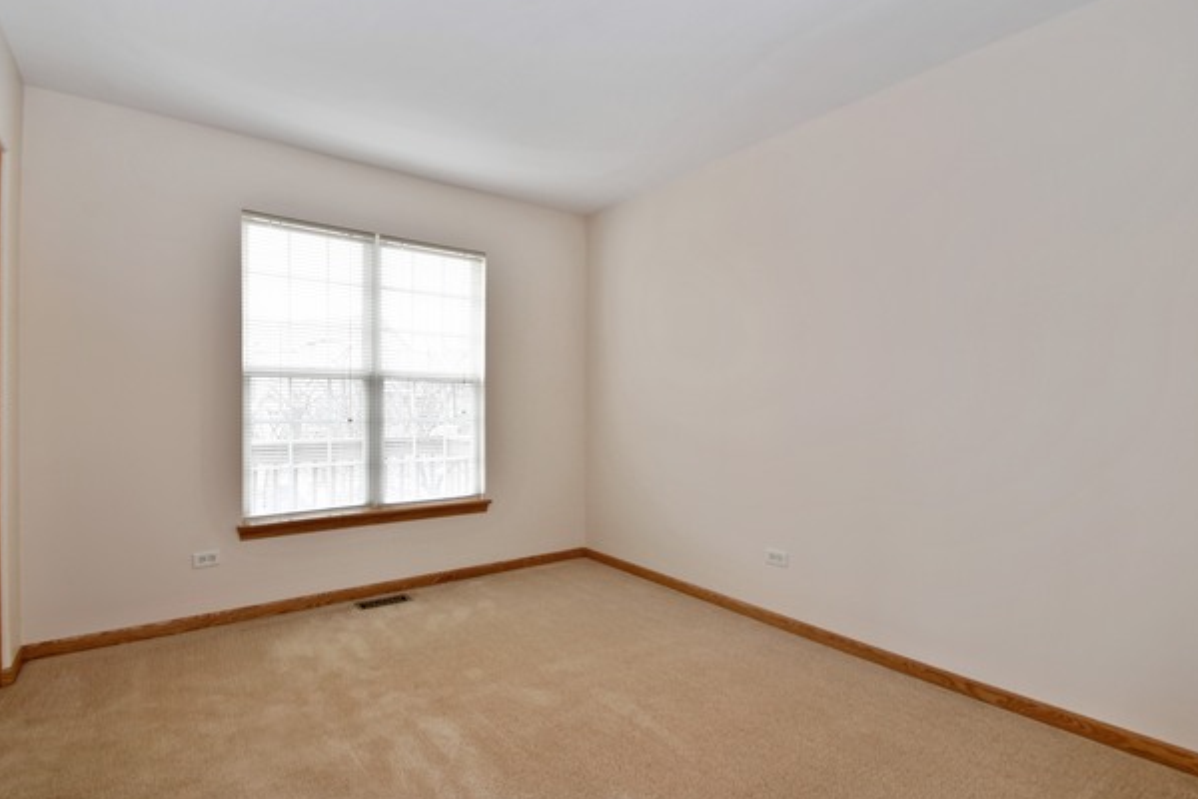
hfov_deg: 96.7
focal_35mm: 16
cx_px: 571
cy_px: 404
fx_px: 532
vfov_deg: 73.7
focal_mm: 10
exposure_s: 1/6
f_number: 8
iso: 200
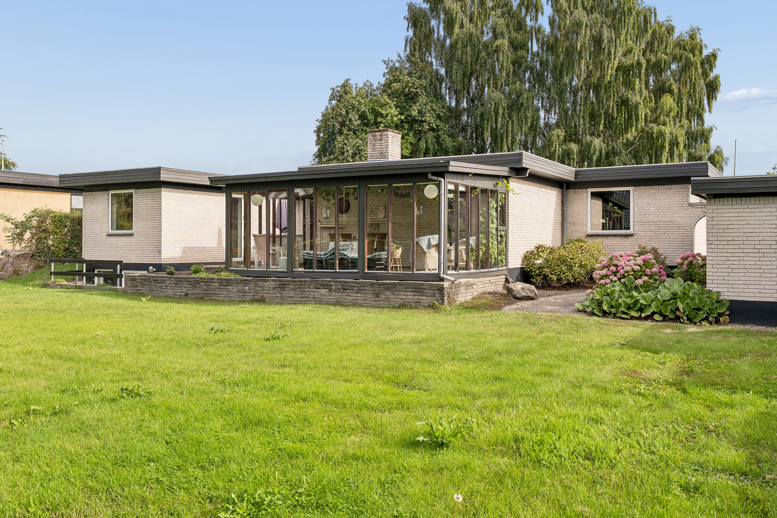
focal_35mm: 32
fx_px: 691
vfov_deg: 41.1
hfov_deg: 58.7
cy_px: 259
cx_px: 388
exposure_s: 1/160
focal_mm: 32
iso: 200
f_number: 8
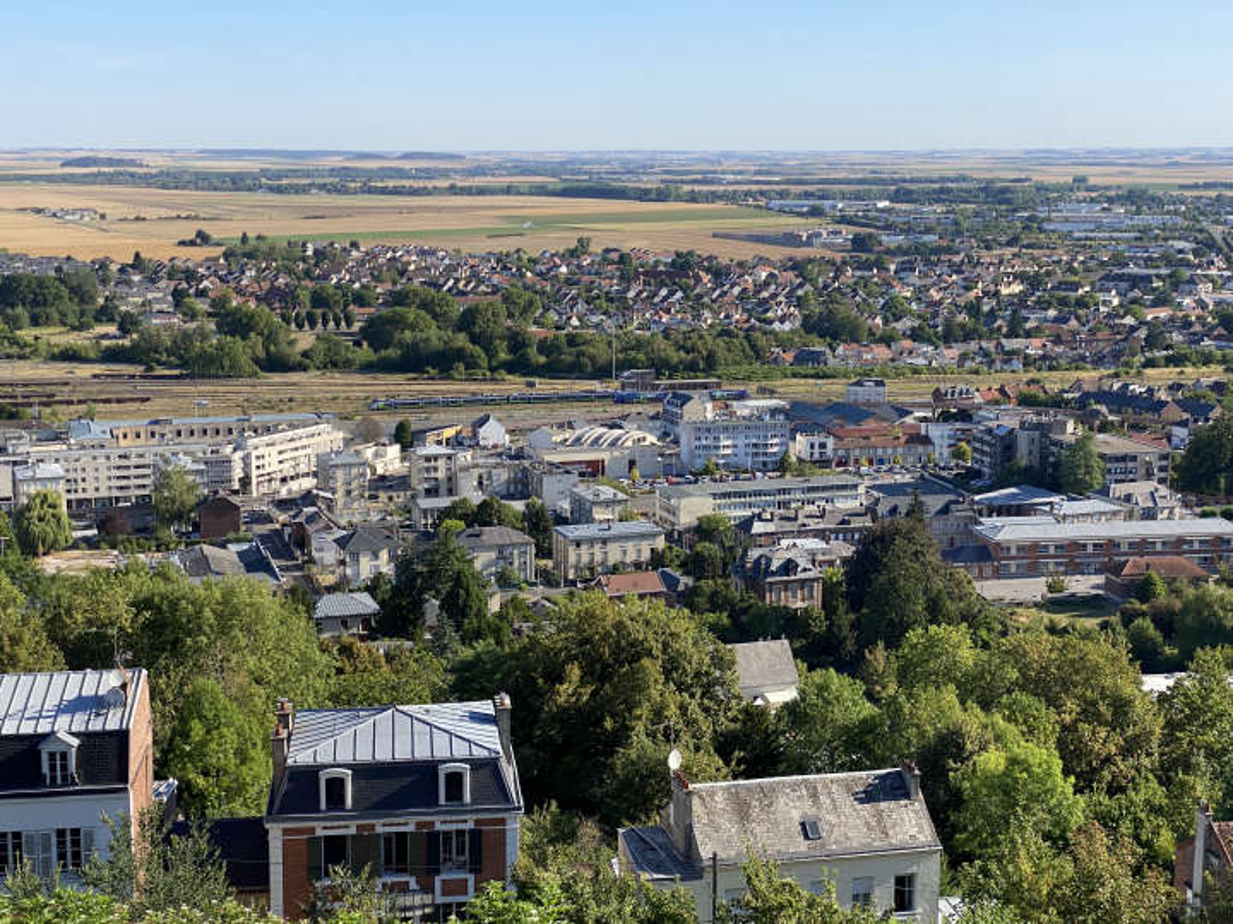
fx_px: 1852
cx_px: 616
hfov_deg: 36.8
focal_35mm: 52
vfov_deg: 28.0
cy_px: 462
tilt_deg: -9.2
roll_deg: -0.4
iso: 20
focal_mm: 6
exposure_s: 1/1199
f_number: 2
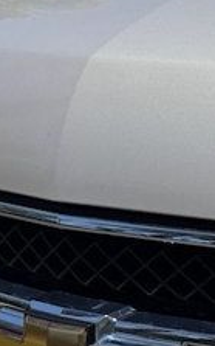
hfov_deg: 8.5
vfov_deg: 16.6
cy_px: 481
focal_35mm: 117
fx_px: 1099
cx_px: 729
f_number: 1.78
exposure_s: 1/7353
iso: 80
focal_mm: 6.76
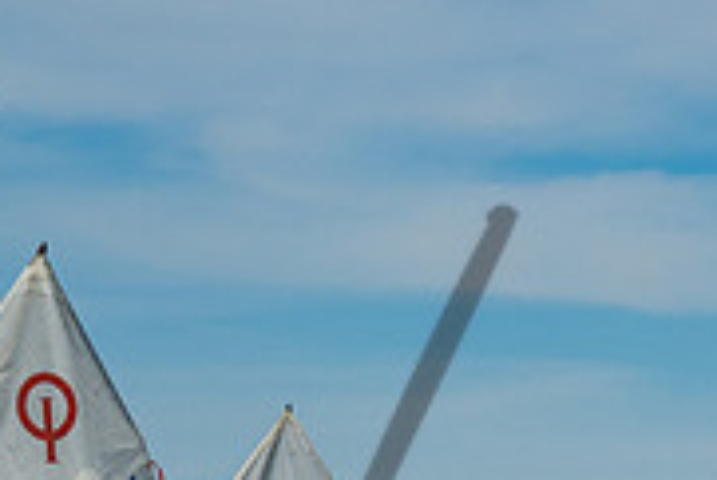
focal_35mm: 322
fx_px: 6418
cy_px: 649
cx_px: 719
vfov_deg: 4.3
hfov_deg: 6.4
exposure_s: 1/1000
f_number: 10
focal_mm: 79
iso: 250
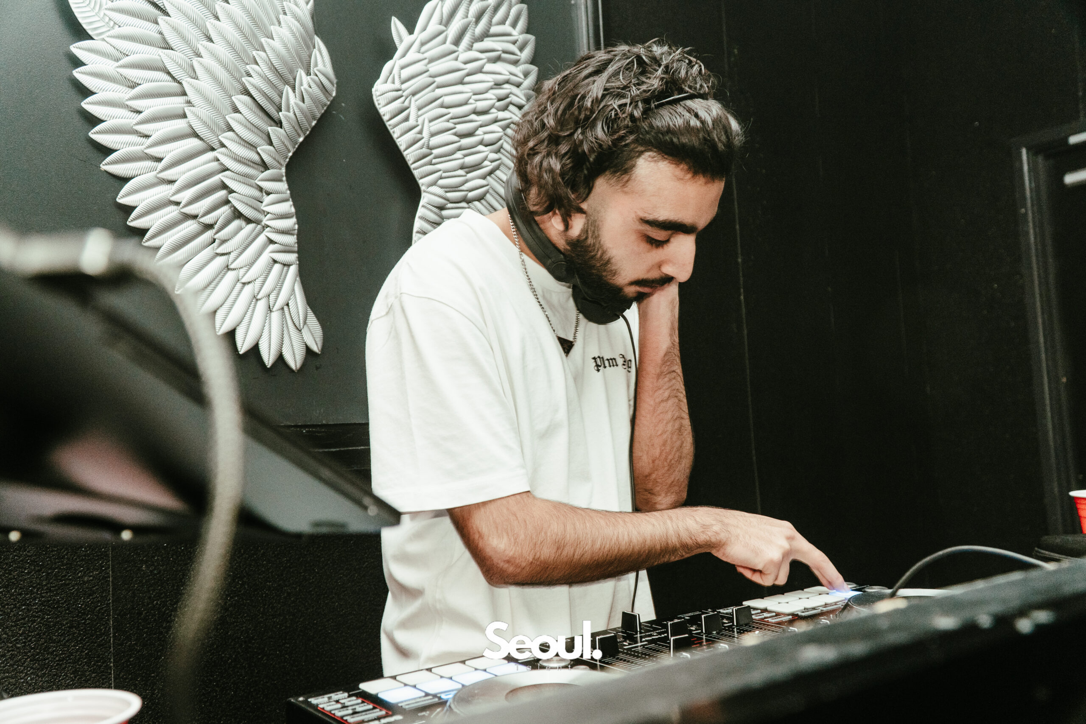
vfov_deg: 43.6
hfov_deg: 61.9
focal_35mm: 30
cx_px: 543
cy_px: 362
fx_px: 905
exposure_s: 1/125
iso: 800
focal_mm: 20
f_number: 4
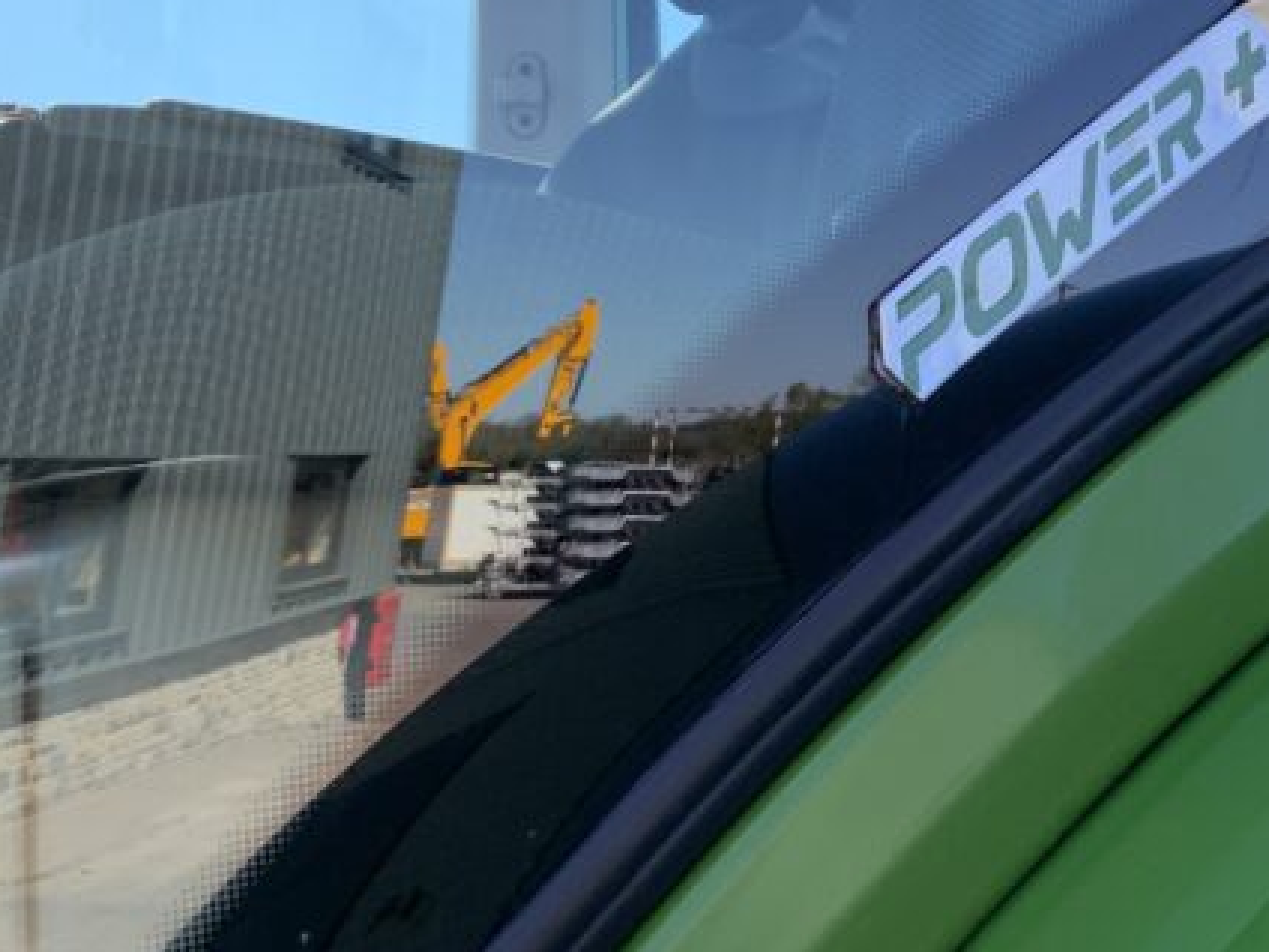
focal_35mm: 70
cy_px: 287
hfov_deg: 26.3
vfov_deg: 20.9
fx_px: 2566
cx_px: 1278
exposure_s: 1/292
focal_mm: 3
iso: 16
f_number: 1.8
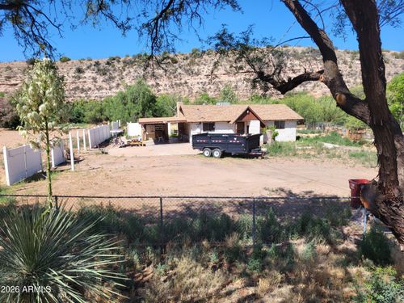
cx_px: 202
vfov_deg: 53.1
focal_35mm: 26
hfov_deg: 67.3
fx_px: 303
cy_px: 152
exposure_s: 1/1728
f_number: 1.8
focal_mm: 5.4
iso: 40
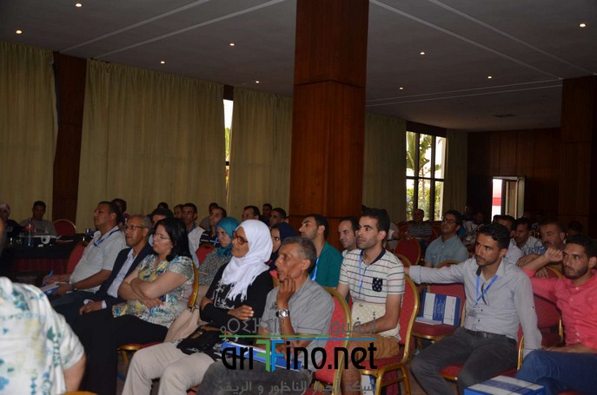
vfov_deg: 36.7
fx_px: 596
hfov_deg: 53.2
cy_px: 198
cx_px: 298
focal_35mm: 36
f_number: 3.8
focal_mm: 24
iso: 100
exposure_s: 1/60
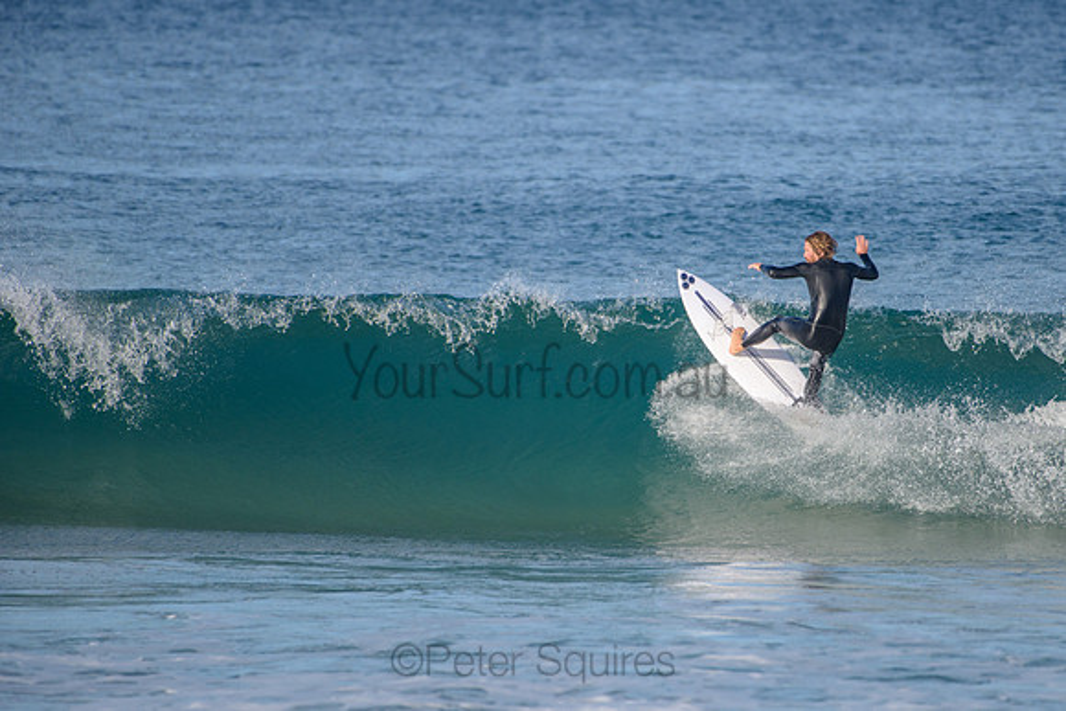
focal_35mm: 613
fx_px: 18163
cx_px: 654
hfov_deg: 3.4
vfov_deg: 2.2
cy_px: 341
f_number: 5.6
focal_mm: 500
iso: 200
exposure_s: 1/2000
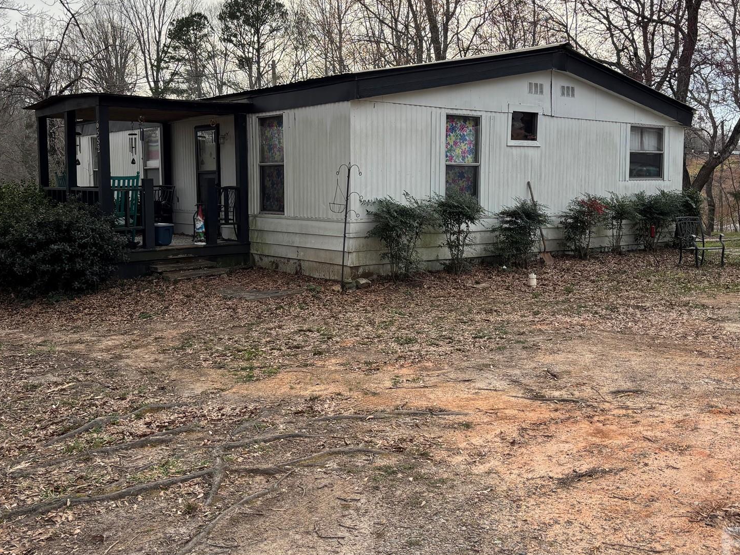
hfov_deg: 50.1
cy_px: 229
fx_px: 791
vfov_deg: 38.5
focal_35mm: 37
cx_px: 365
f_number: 1.6
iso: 50
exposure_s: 1/1058
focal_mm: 5.96
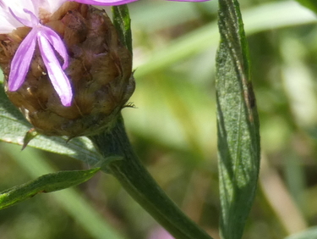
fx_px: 2667
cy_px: 16
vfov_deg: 5.1
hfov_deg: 6.8
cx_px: -28
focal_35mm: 291
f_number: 5.2
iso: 80
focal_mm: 22.9
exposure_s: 1/100
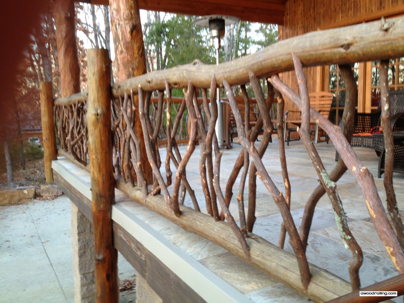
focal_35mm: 35
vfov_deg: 40.7
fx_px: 408
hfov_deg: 52.6
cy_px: 152
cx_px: 202
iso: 50
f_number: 2.4
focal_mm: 4.28
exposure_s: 1/24
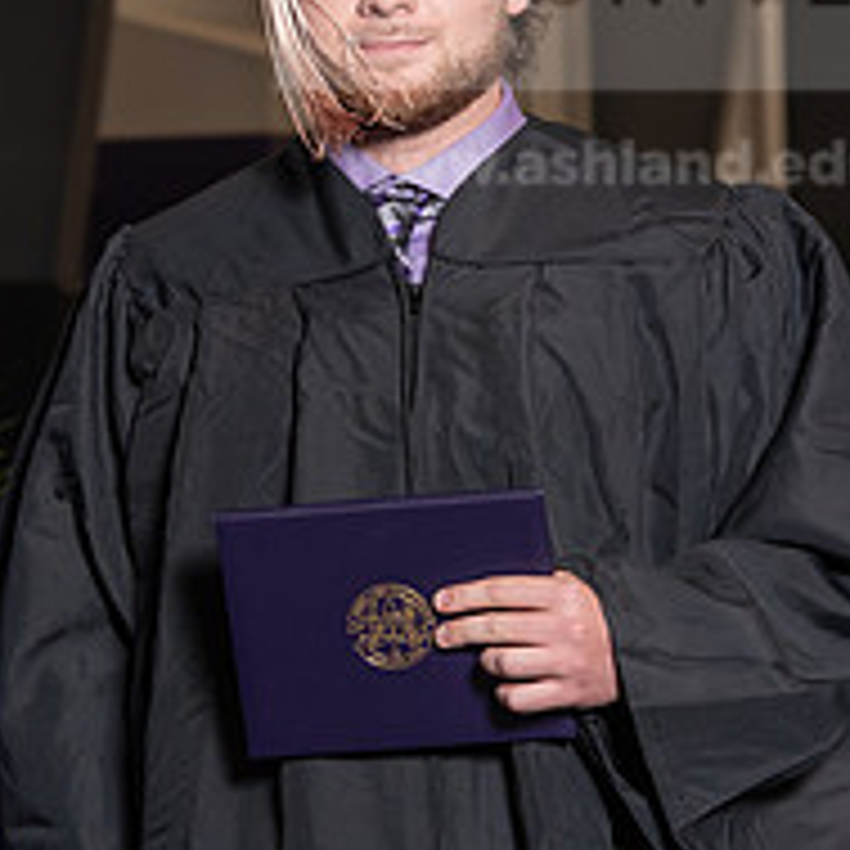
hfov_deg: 8.6
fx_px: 5640
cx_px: 139
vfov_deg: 8.6
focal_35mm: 203
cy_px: 259
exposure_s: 1/200
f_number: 5
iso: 1000
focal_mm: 78
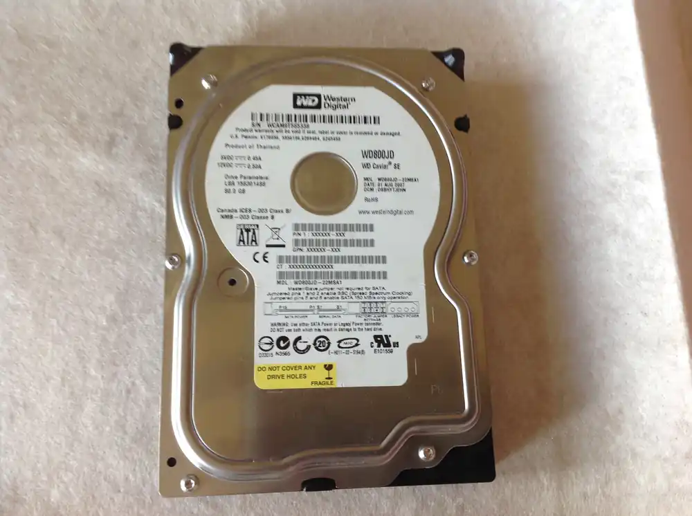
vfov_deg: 40.6
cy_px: 258
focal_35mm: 35
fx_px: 698
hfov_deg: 52.7
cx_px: 346
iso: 50
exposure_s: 1/15
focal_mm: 4.28
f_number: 2.4
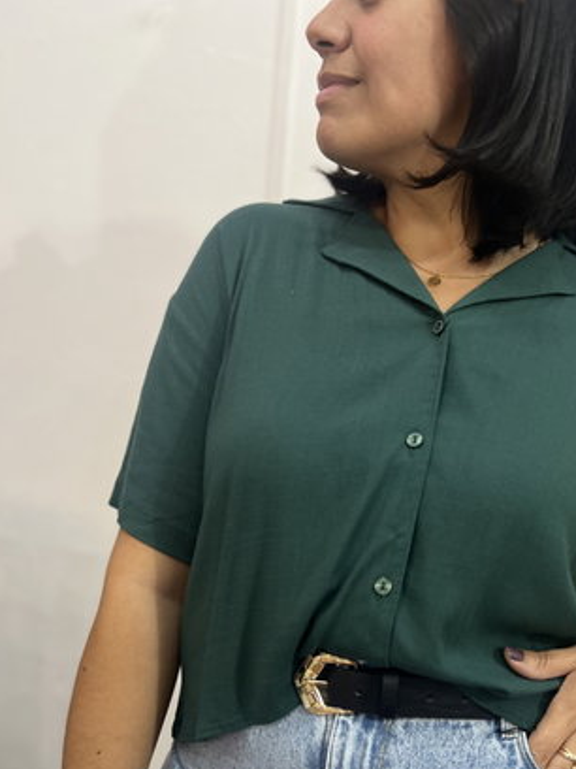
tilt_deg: -8.9
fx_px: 754
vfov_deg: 53.1
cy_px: 500
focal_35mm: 34
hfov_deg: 41.4
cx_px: 369
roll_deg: -5.0
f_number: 1.5
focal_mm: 5.7
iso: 80
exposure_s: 1/50
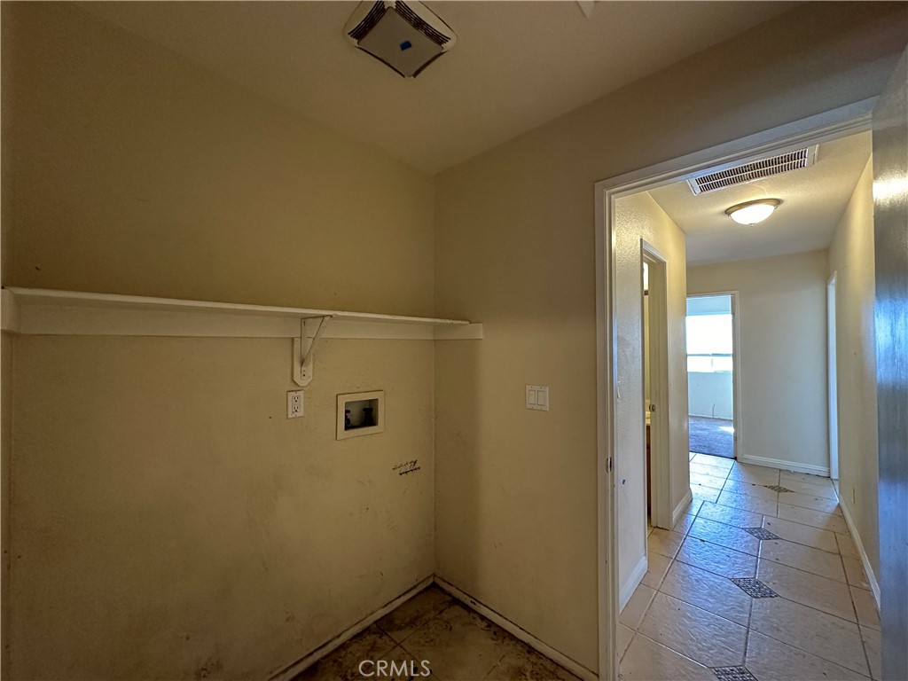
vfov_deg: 85.7
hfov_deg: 102.1
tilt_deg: +0.9
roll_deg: -0.5
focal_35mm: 14
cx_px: 454
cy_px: 340
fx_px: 367
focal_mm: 2.22
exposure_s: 1/60
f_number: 2.2
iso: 640
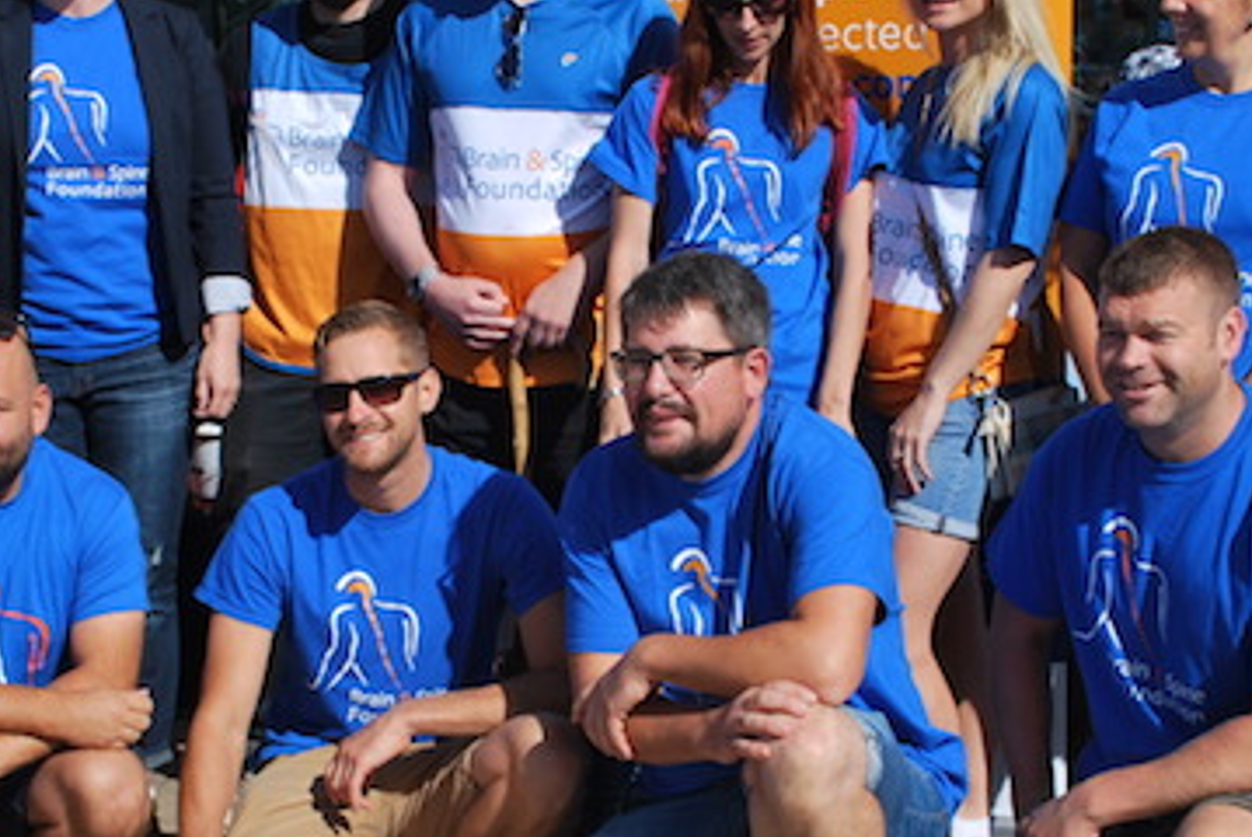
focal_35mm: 87
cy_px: 551
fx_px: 3028
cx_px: 502
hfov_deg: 23.3
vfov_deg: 15.7
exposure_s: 1/250
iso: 100
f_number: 8
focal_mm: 26
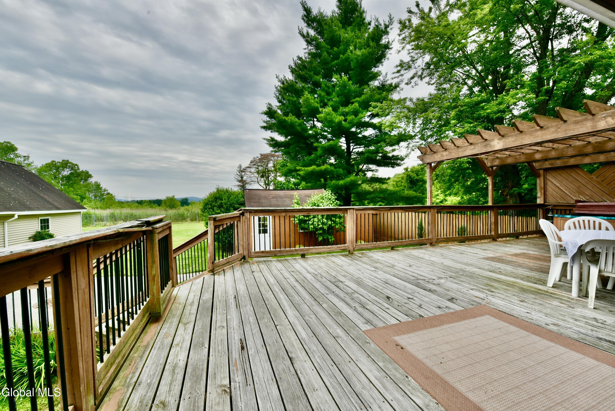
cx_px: 308
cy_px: 206
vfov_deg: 81.3
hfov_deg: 104.2
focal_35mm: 14
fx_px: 239
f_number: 11
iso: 800
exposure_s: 1/1000
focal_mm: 14
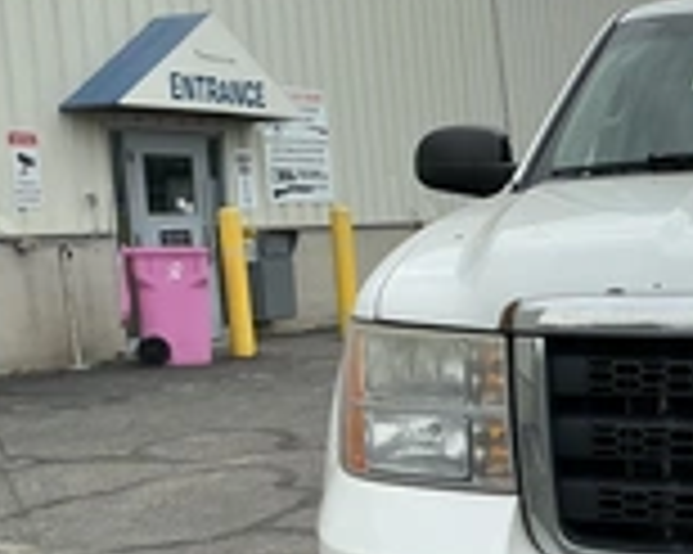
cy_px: 428
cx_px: 868
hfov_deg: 24.0
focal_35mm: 71
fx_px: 1455
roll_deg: +2.4
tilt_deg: -6.1
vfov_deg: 21.3
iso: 25
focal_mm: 3
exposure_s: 1/978
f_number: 1.8
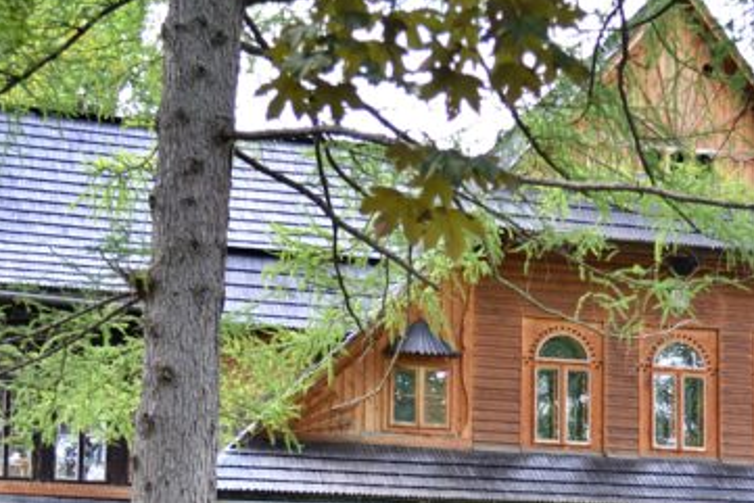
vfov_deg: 13.3
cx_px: 562
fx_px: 2137
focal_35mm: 102
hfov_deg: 19.9
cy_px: 490
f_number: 4.8
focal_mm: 32
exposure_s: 1/40
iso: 100
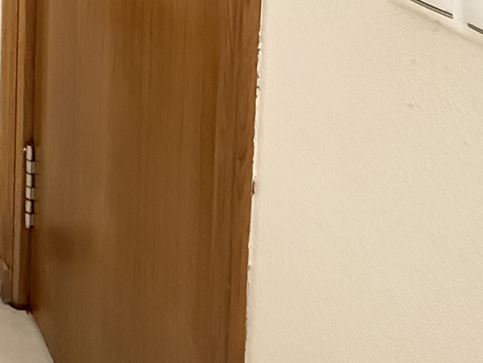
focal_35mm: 55
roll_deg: +0.2
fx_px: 768
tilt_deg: -3.5
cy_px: -261
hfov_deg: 25.8
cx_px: -245
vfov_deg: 20.3
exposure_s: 1/50
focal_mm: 2.22
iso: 1250
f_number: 2.2
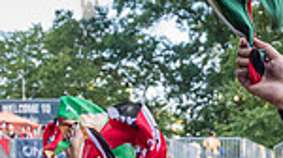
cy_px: 285
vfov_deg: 10.9
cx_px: 453
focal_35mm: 104
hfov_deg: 17.9
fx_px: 780
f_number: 4
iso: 1600
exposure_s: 1/640
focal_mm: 24
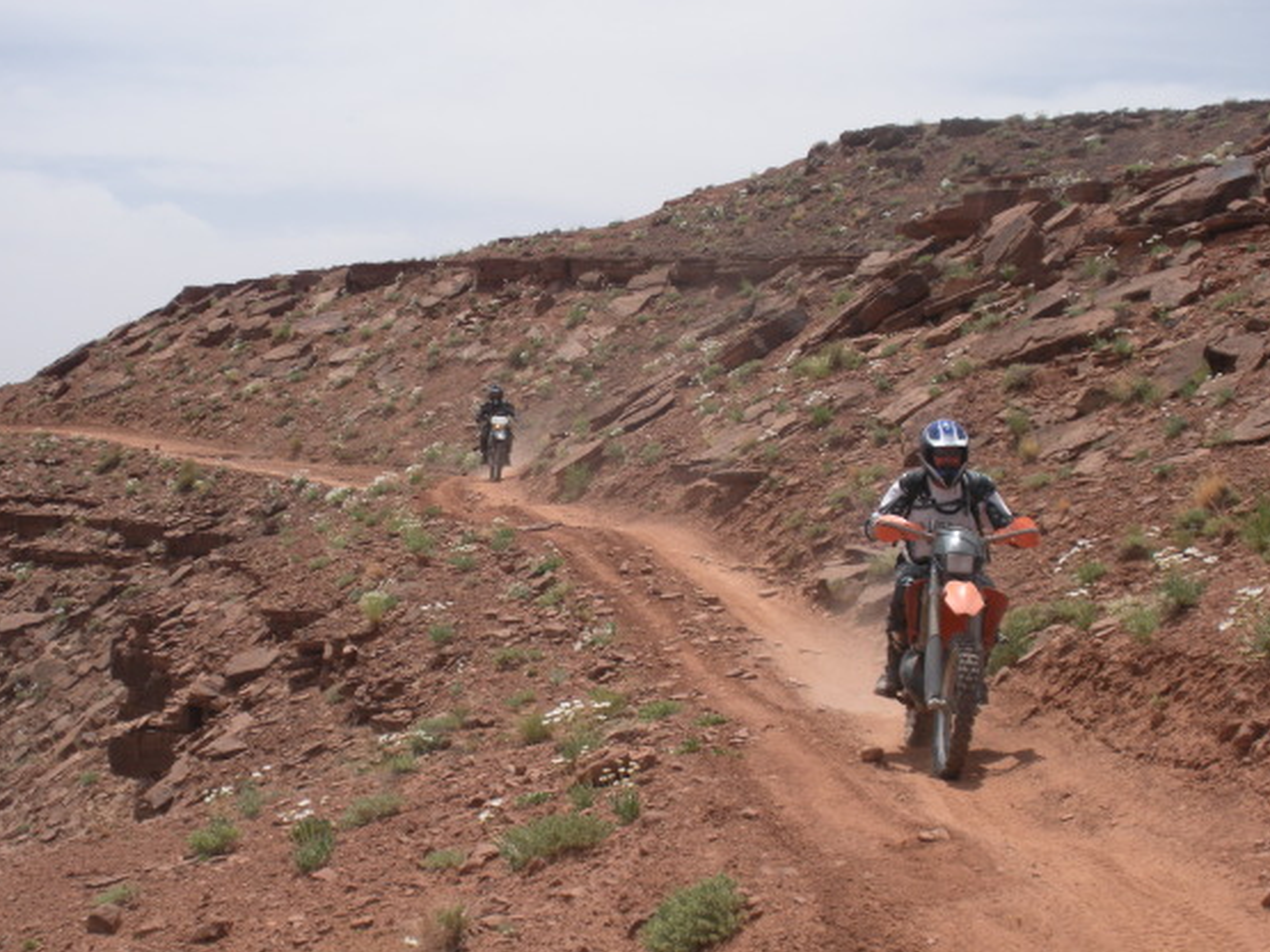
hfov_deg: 32.2
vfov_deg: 24.4
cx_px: 602
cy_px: 439
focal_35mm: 60
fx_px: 2201
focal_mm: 9.1
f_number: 4.4
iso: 64
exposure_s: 1/744
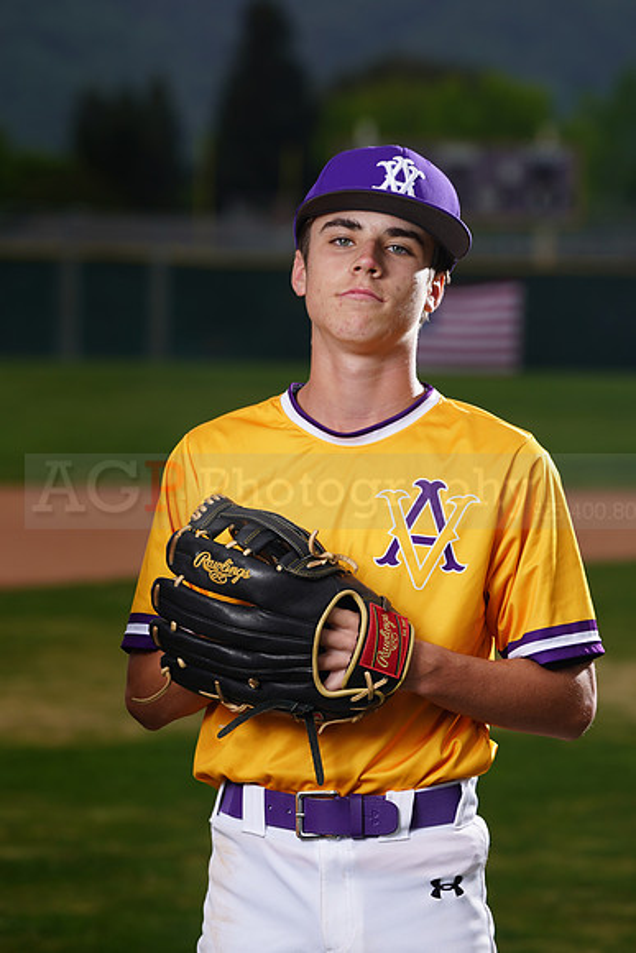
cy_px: 476
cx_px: 318
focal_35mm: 218
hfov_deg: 6.3
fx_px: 5773
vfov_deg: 9.4
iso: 100
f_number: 8
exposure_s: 1/250
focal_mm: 218
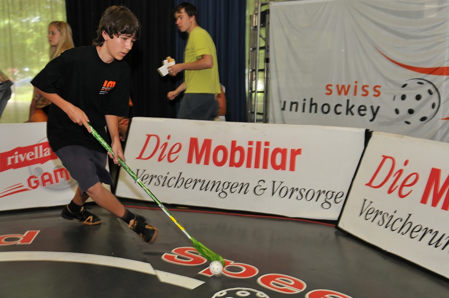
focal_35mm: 36
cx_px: 224
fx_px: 449
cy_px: 149
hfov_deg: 53.2
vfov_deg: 36.8
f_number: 2.8
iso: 400
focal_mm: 24
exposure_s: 1/100
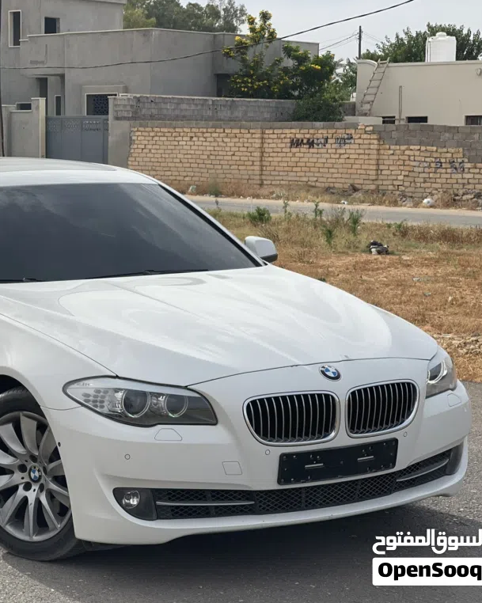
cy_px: 301
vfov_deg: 22.8
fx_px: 1499
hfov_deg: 18.1
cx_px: 101
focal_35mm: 84
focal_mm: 7.5
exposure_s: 1/1698
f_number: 2.2
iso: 32
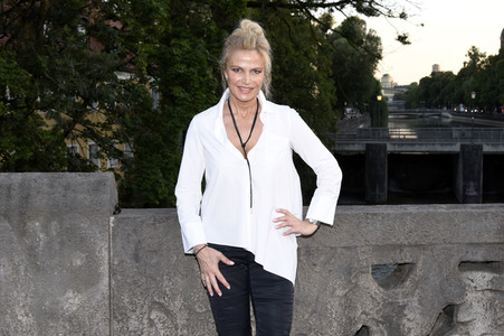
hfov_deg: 58.8
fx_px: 448
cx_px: 252
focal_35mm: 32
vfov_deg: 41.1
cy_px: 168
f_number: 6.3
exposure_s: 1/100
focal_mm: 32
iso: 500
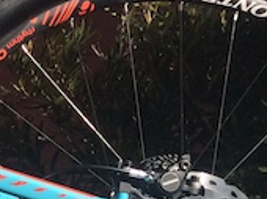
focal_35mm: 175
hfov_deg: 9.9
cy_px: 223
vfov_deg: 8.4
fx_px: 1348
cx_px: -374
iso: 32
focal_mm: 4.15
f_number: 2.2
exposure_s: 1/1866
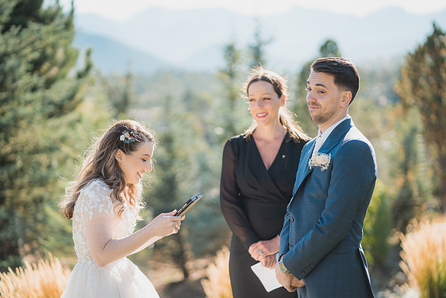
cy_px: 149
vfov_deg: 15.8
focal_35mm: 86
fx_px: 1071
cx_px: 223
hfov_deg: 23.5
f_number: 2.2
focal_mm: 85
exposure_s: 1/1250
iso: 200
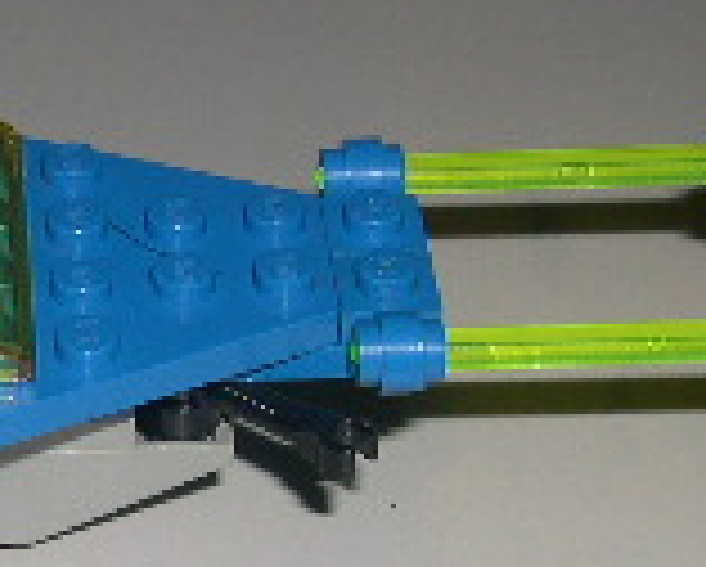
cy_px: 342
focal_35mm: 151
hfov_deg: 12.2
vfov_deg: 10.2
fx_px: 3159
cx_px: -324
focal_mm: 8
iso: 100
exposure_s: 1/60
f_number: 7.6
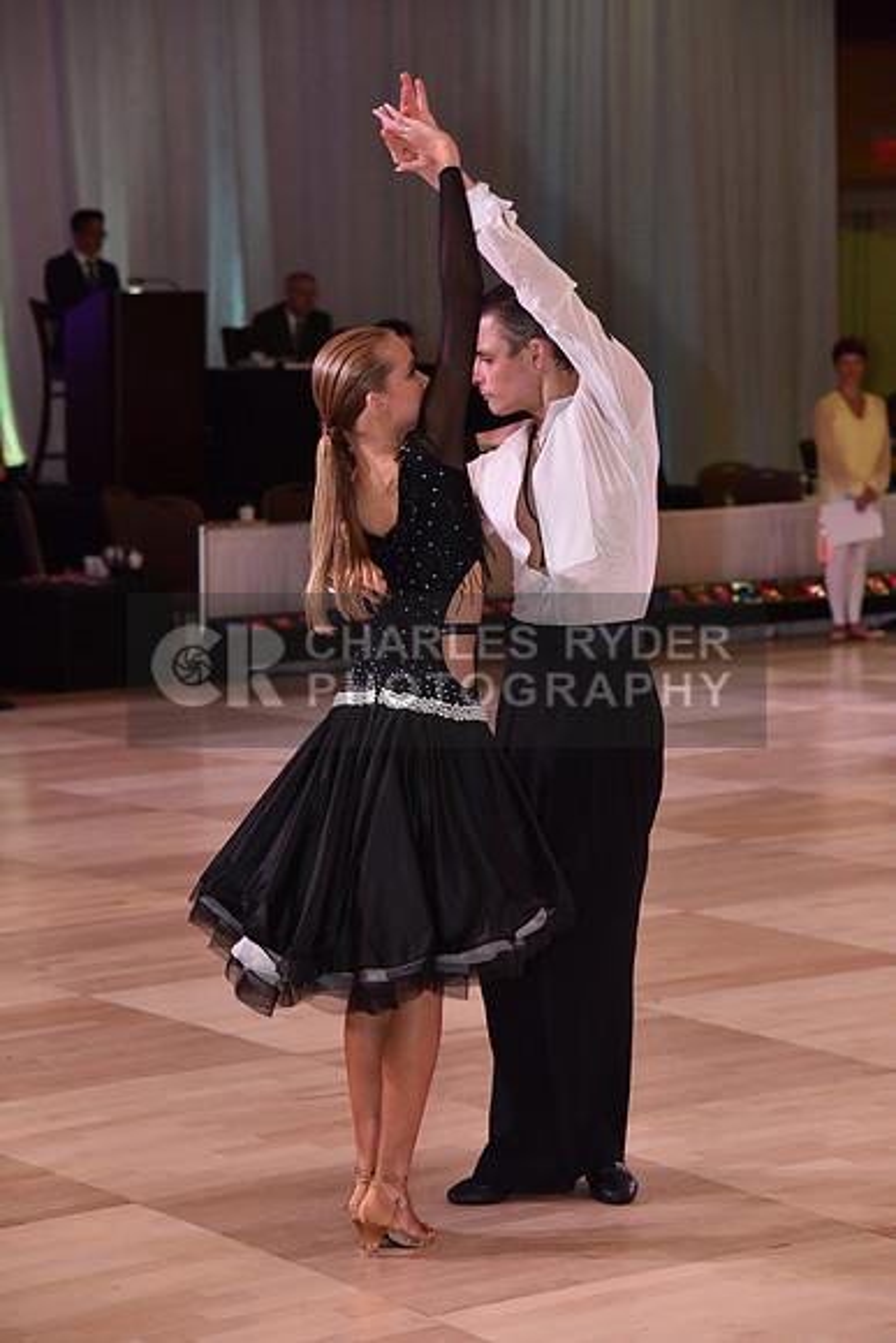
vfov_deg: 21.5
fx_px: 3544
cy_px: 672
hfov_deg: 14.4
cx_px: 448
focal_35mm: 95
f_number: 5.6
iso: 1600
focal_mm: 95
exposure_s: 1/250
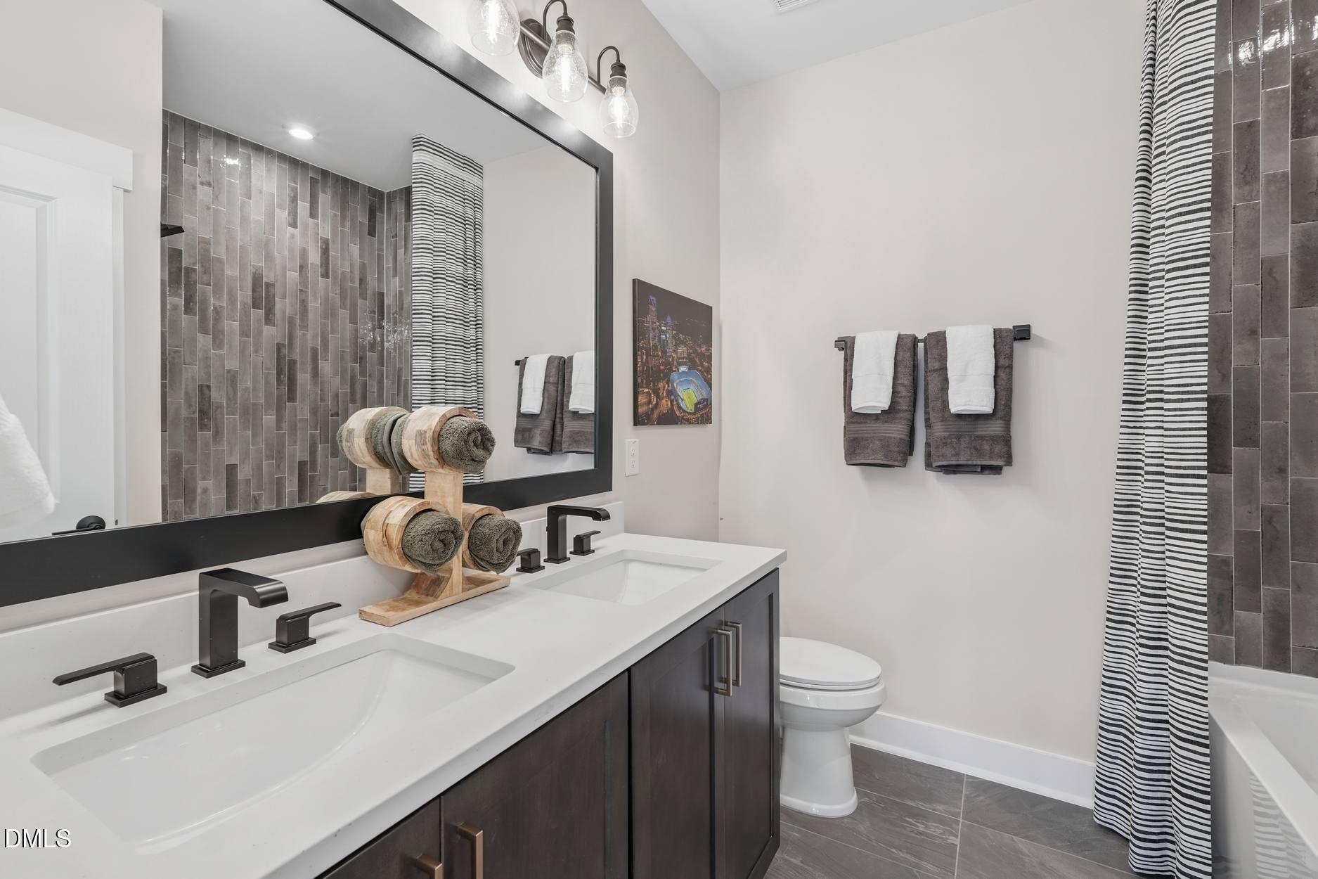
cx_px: 659
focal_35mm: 16
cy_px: 440
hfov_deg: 96.7
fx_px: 586
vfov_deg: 73.7
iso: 200
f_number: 9
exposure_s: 1/8
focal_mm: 16
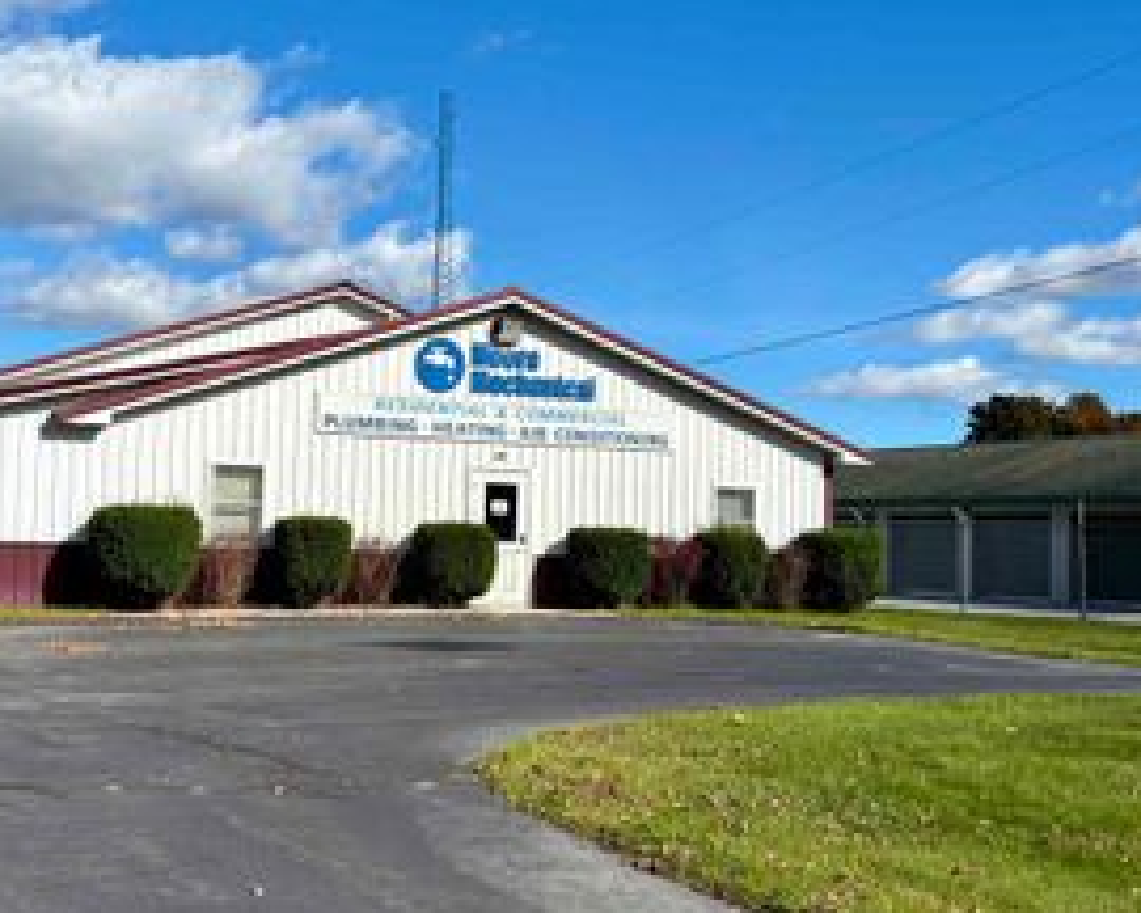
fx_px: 1587
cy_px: 437
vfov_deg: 32.1
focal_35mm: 47
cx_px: 414
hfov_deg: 39.2
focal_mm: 5.96
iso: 50
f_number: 1.6
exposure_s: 1/4065
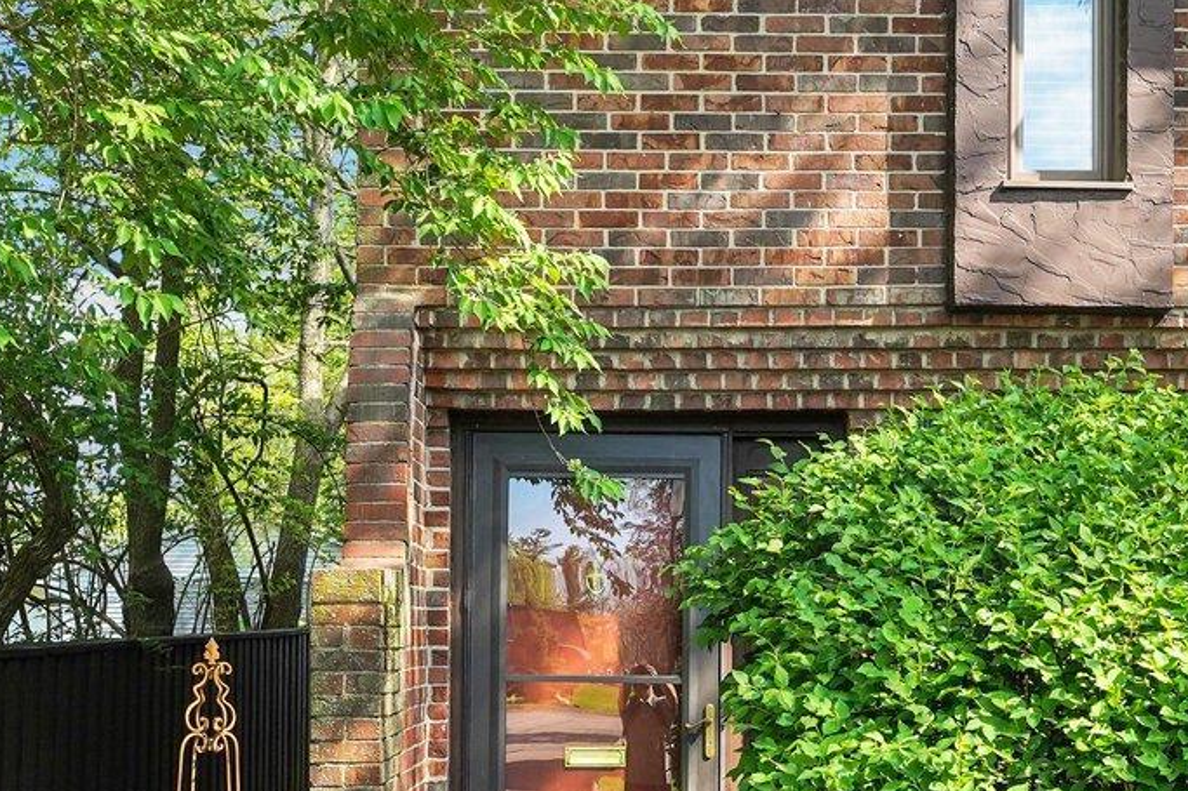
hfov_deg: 35.7
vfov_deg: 24.2
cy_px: 515
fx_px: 1841
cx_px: 675
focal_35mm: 56
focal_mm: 18.6
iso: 400
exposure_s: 1/250
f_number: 7.1
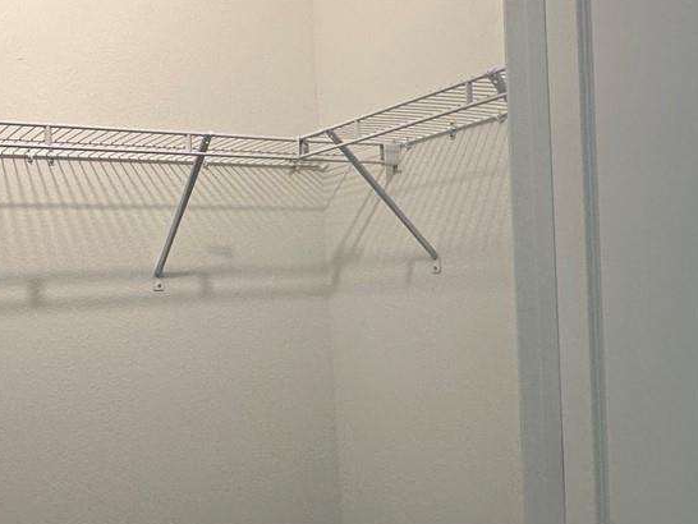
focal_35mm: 41
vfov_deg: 34.8
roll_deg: +3.0
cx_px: 231
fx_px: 827
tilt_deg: -2.1
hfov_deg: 45.1
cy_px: 349
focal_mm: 2.22
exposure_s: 1/120
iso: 200
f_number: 2.2
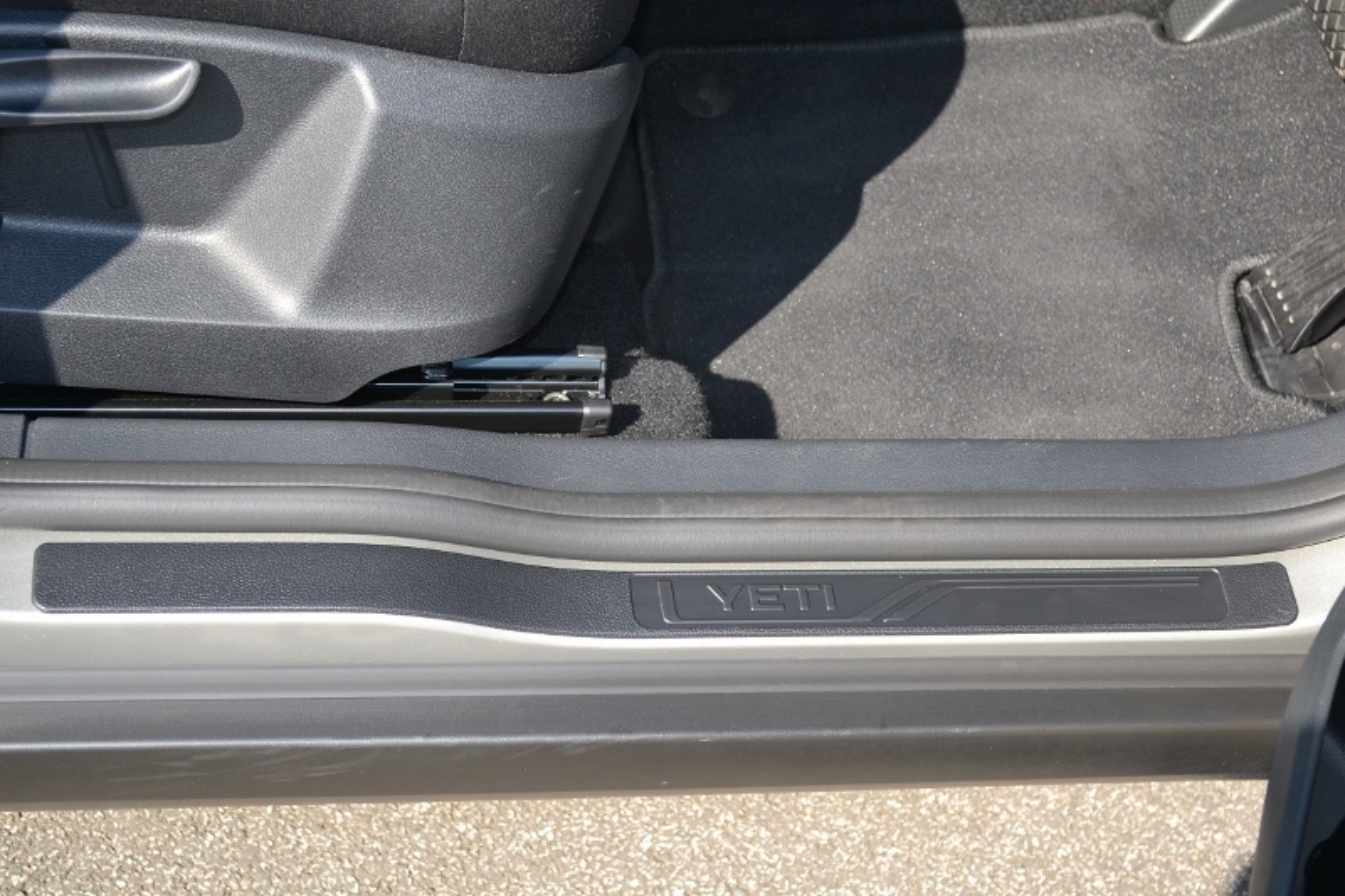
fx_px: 2241
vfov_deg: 22.6
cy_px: 448
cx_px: 672
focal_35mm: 60
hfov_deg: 33.4
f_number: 5.3
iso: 160
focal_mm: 40
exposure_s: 1/125
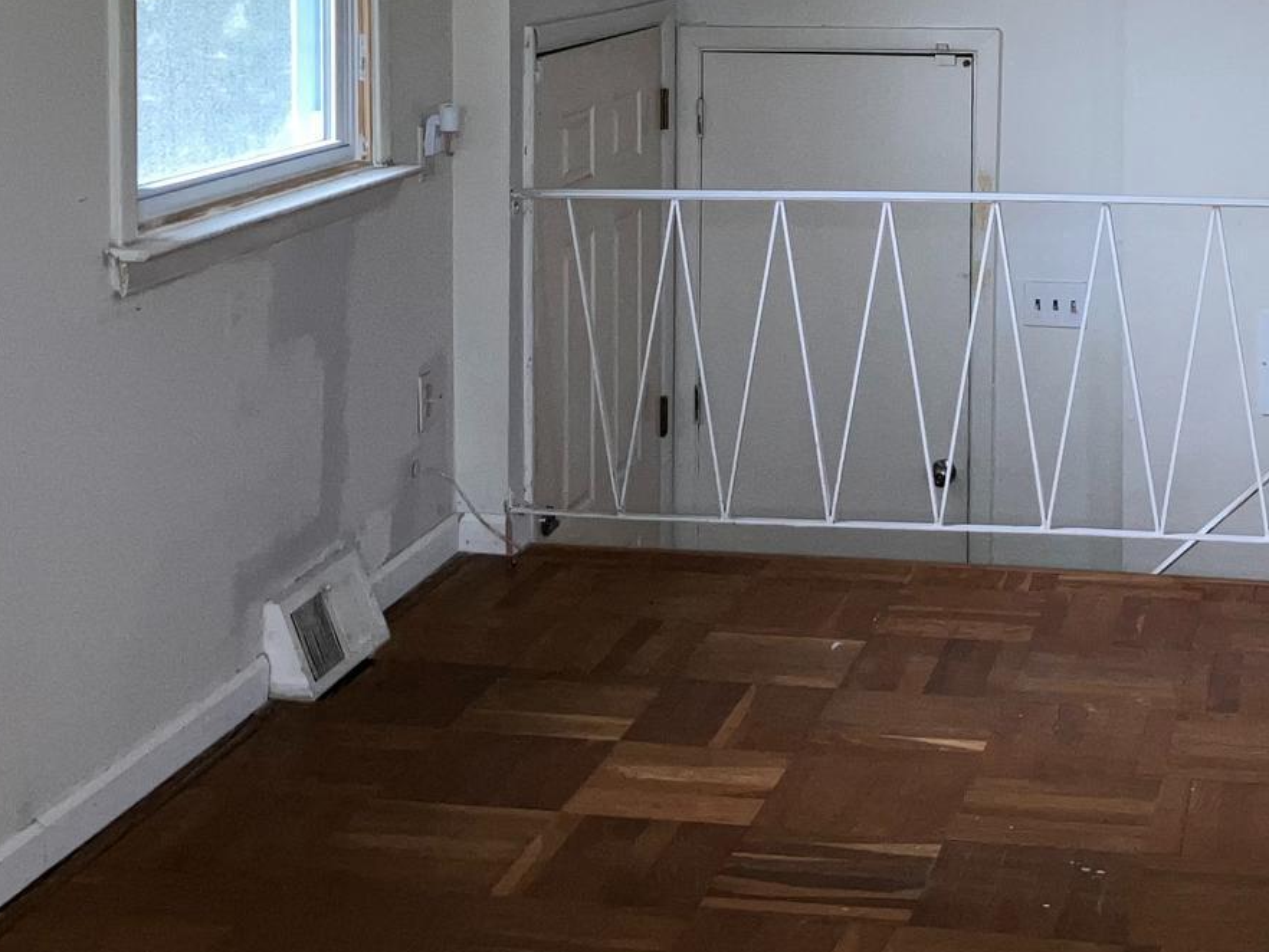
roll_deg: +0.5
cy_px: -85
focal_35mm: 65
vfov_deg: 21.5
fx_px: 2384
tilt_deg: -2.2
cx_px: 1017
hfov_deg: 29.1
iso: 64
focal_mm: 3.99
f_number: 1.8
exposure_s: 1/5
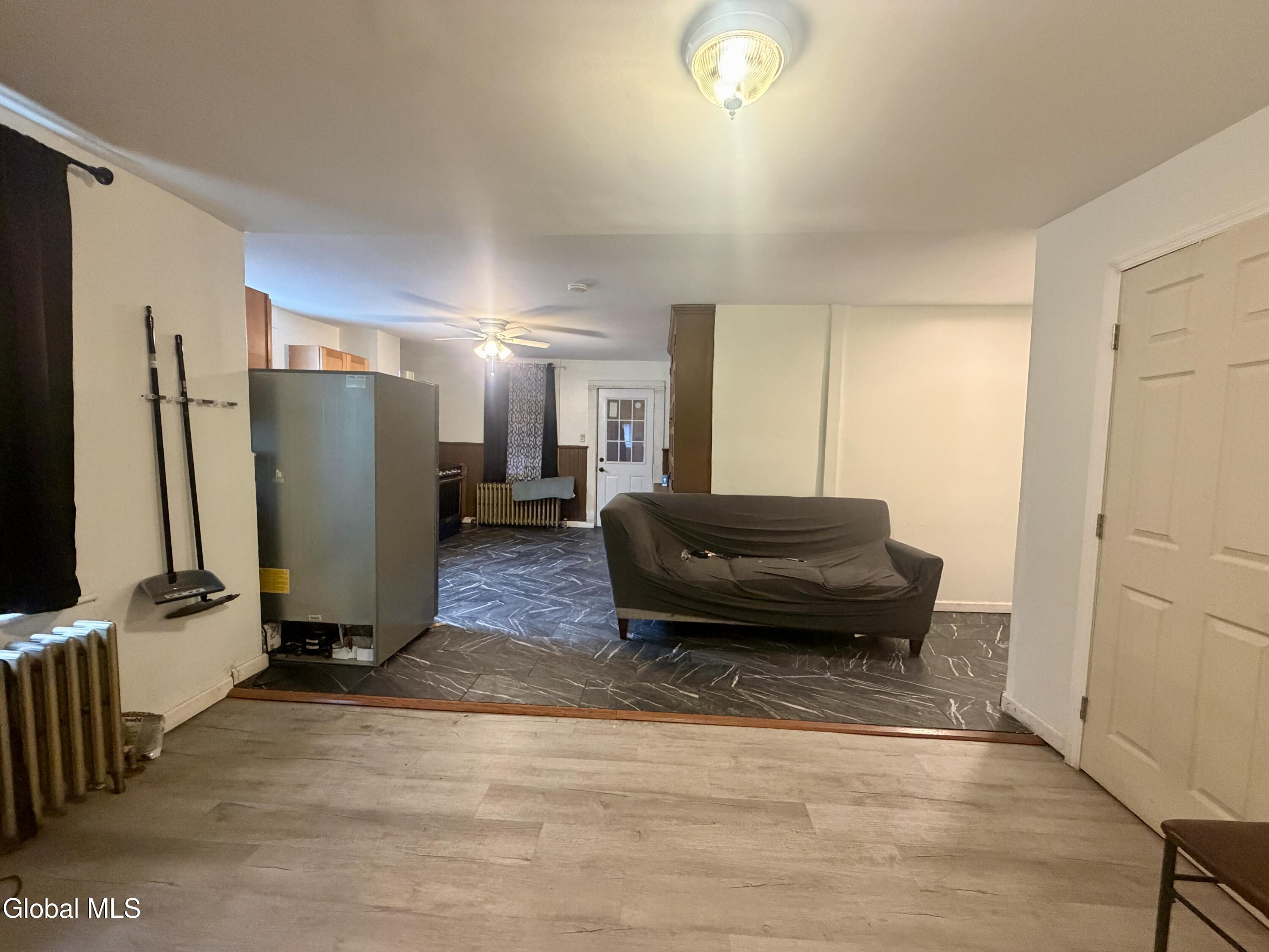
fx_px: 513
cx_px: 634
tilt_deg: -3.1
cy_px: 476
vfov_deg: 85.7
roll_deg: -1.6
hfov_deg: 102.1
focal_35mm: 14
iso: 500
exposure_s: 1/60
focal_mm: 2.22
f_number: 2.2
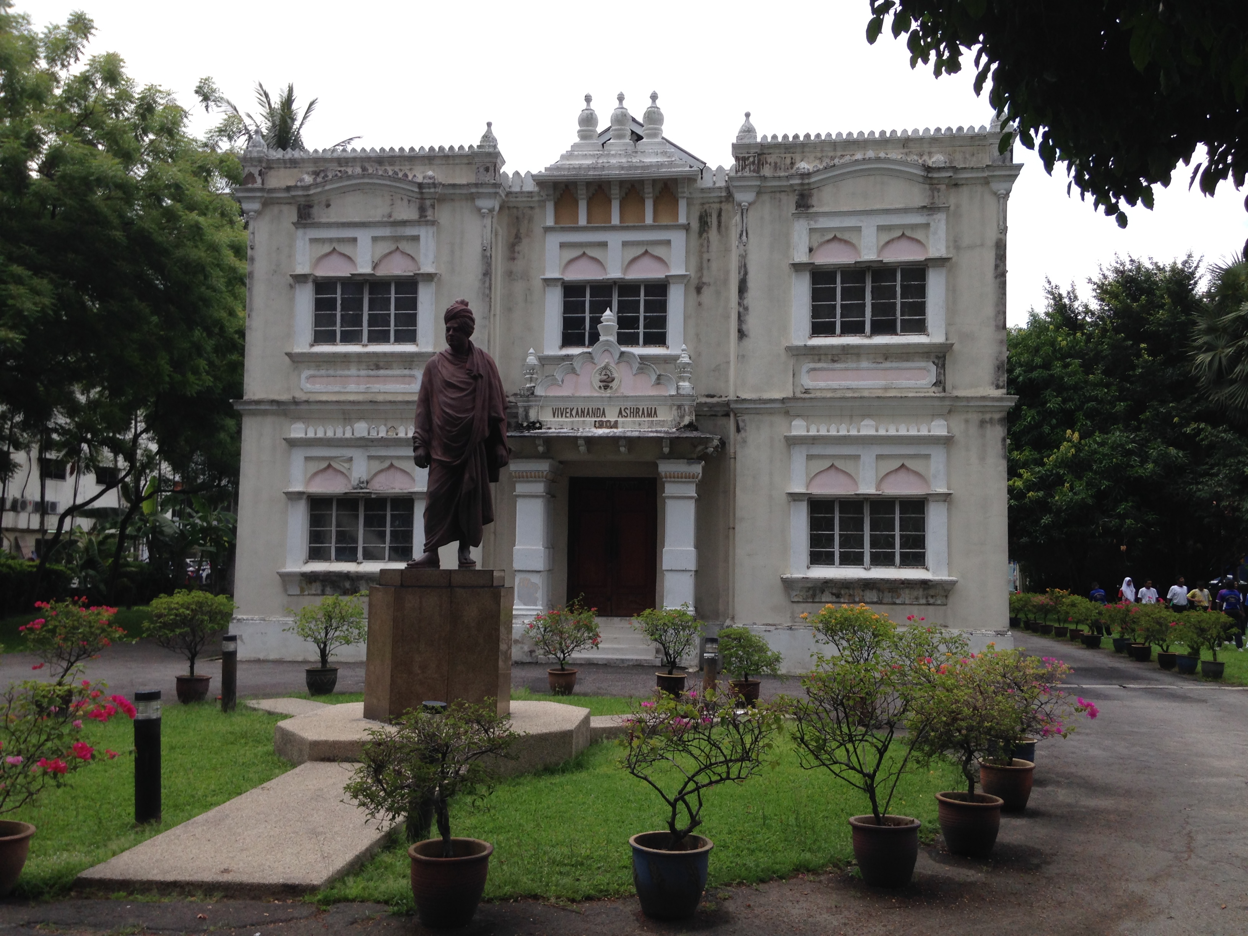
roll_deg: -0.9
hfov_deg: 55.4
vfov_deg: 42.9
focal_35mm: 33
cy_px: 468
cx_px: 624
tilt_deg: +4.3
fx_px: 1190
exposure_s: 1/763
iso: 50
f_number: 2.4
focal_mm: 4.12
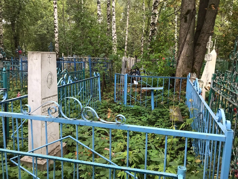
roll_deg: -3.2
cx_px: 119
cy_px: 90
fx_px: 193
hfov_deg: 63.4
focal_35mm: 28
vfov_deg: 49.7
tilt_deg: -4.4
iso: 40
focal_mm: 3.99
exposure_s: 1/100
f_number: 1.8
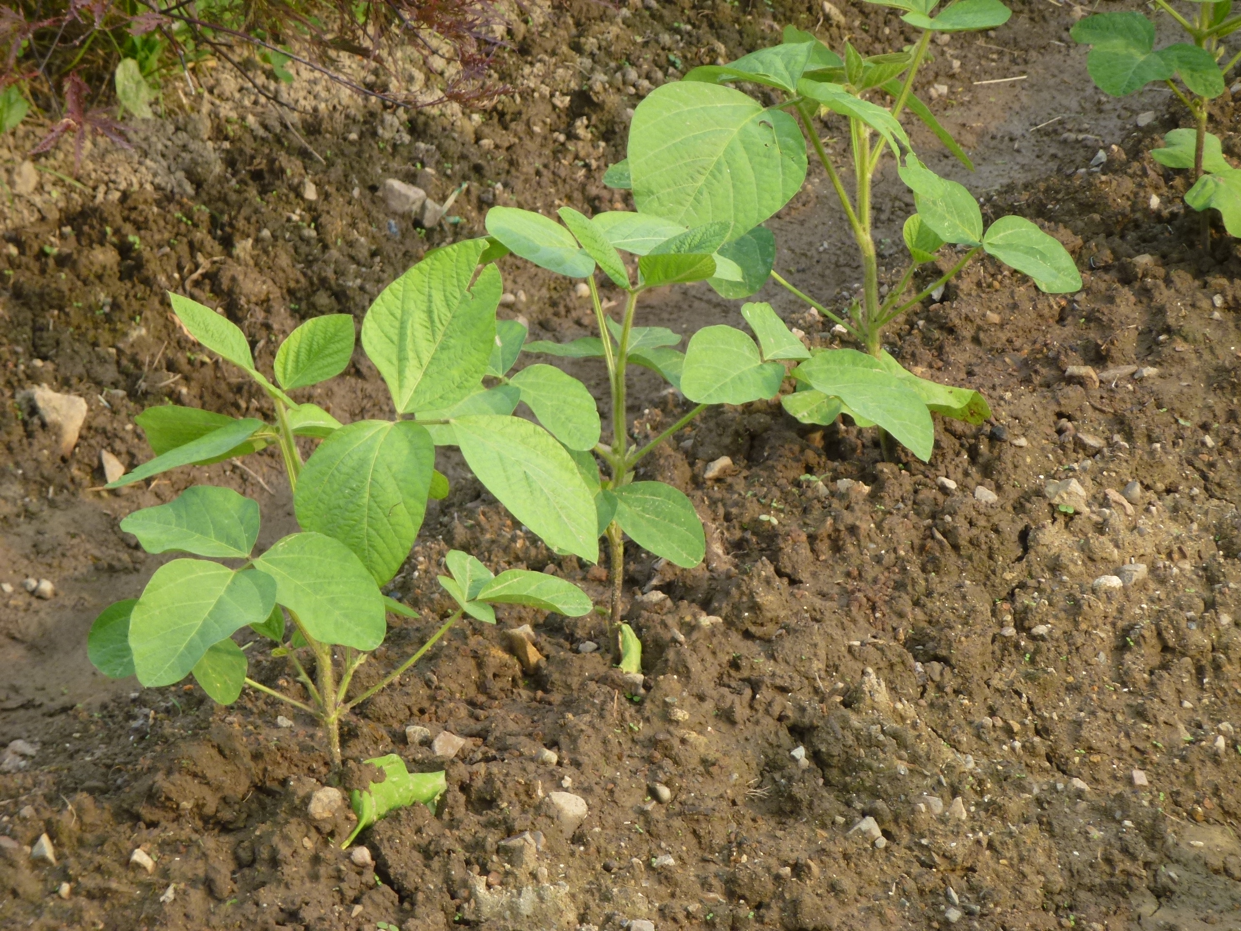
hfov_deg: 8.0
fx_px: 8927
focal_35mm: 249
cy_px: 466
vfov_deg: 6.0
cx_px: 620
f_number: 5.6
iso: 160
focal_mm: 44.5
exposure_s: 1/100
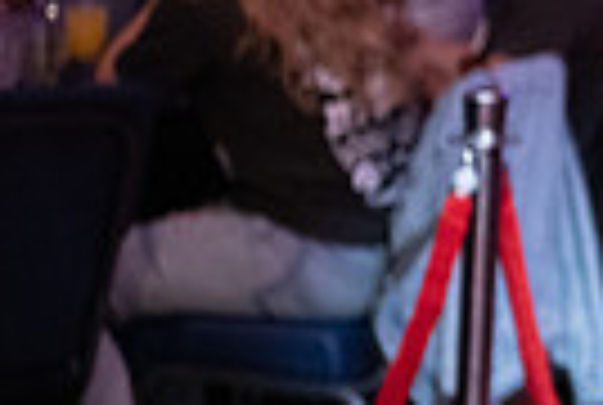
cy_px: 70
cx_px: 1112
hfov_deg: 7.7
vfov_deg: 5.3
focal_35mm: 259
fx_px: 4348
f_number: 2.8
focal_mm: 60
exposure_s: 1/320
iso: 3200
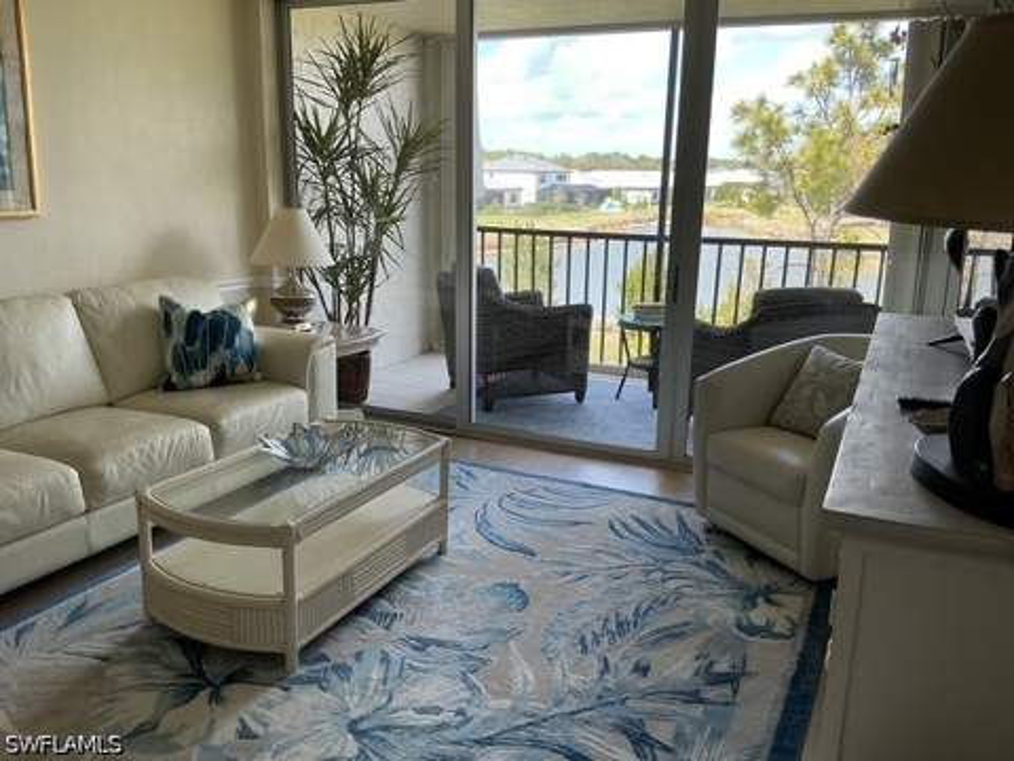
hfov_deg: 61.7
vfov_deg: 48.2
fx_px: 849
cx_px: 507
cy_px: 380
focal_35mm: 29
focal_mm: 3
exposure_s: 1/120
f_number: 1.8
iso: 25
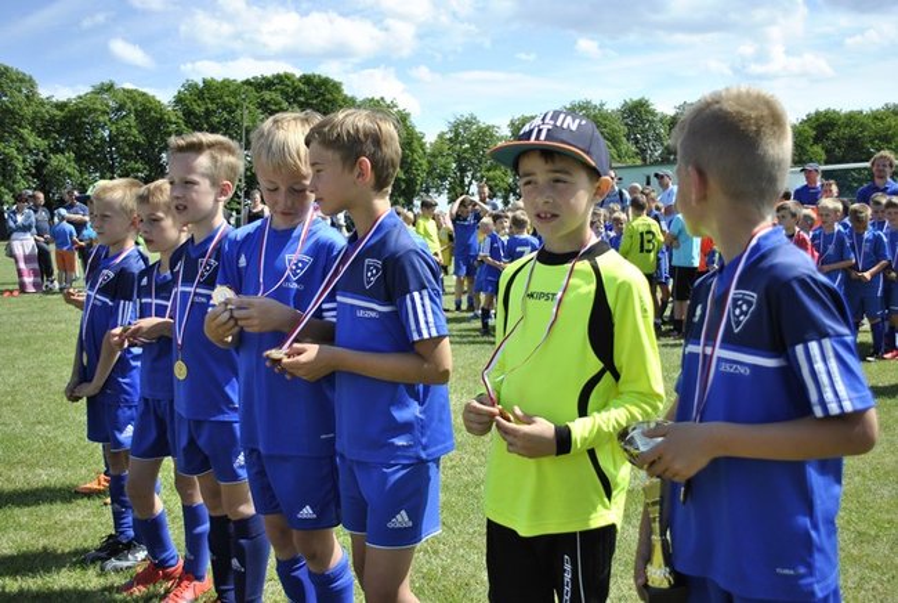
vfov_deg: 37.0
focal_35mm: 36
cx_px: 449
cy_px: 302
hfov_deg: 53.0
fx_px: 900
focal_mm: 24
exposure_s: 1/1000
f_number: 4
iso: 140
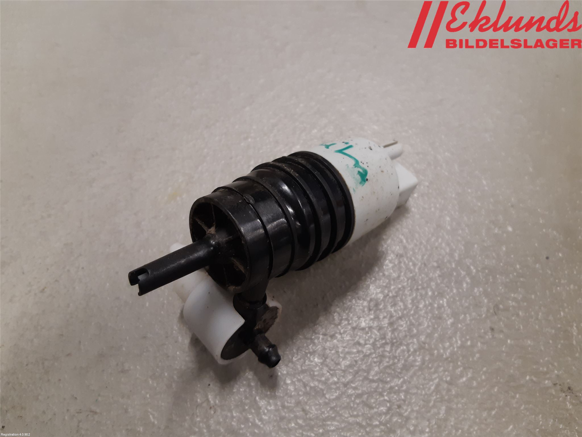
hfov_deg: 67.3
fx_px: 437
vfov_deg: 53.1
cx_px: 291
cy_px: 218
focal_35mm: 26
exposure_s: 1/50
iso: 125
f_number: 1.7
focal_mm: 3.93
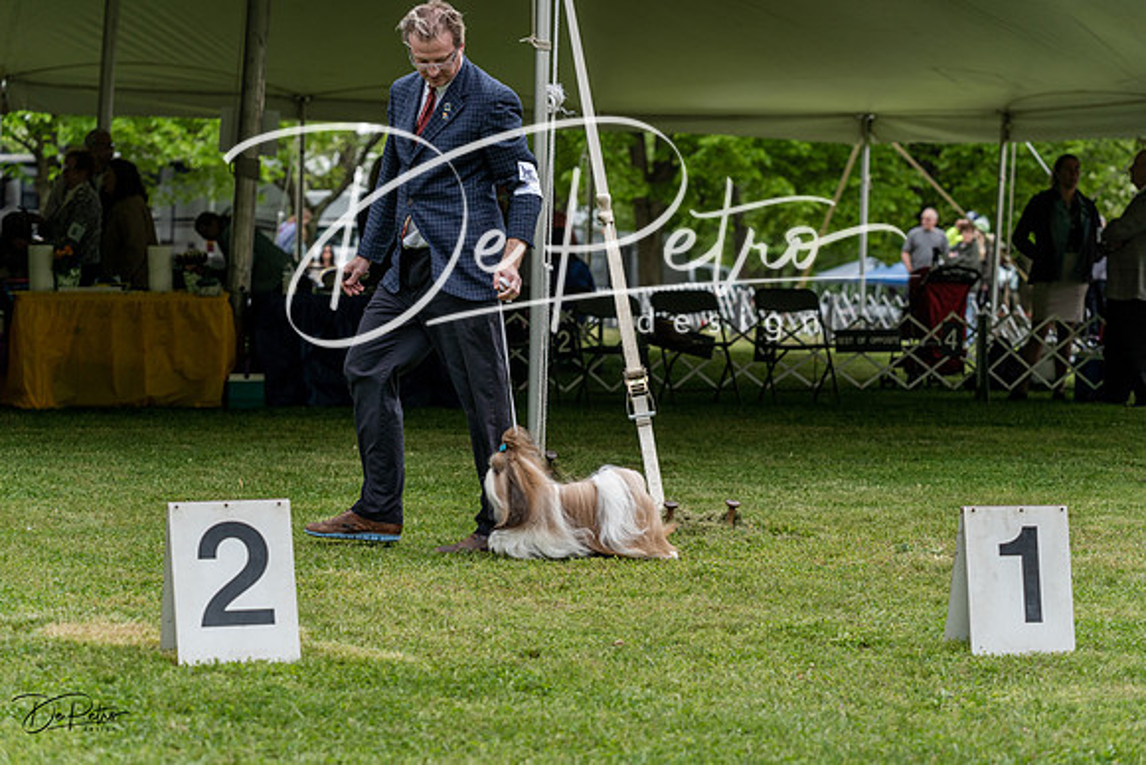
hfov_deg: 21.5
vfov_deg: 14.4
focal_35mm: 95
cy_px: 382
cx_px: 573
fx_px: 3025
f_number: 4.5
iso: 500
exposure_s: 1/1000
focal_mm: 95
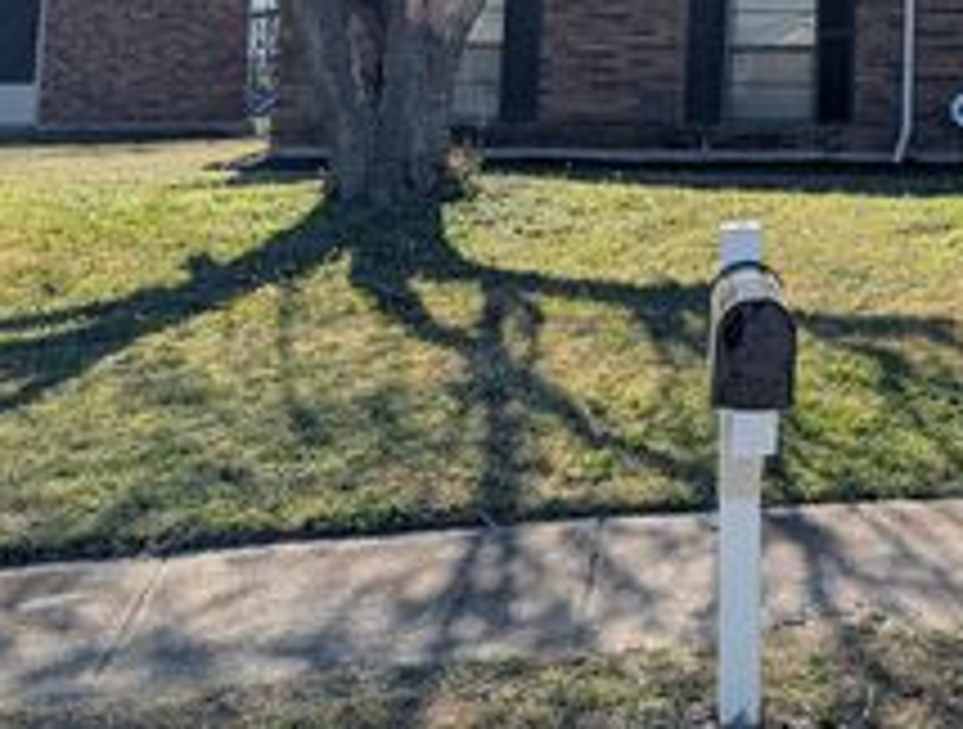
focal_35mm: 56
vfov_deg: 24.2
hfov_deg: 30.8
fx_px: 1563
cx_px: 1044
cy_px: -106
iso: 19
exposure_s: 1/1517
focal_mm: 6.9
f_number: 1.68
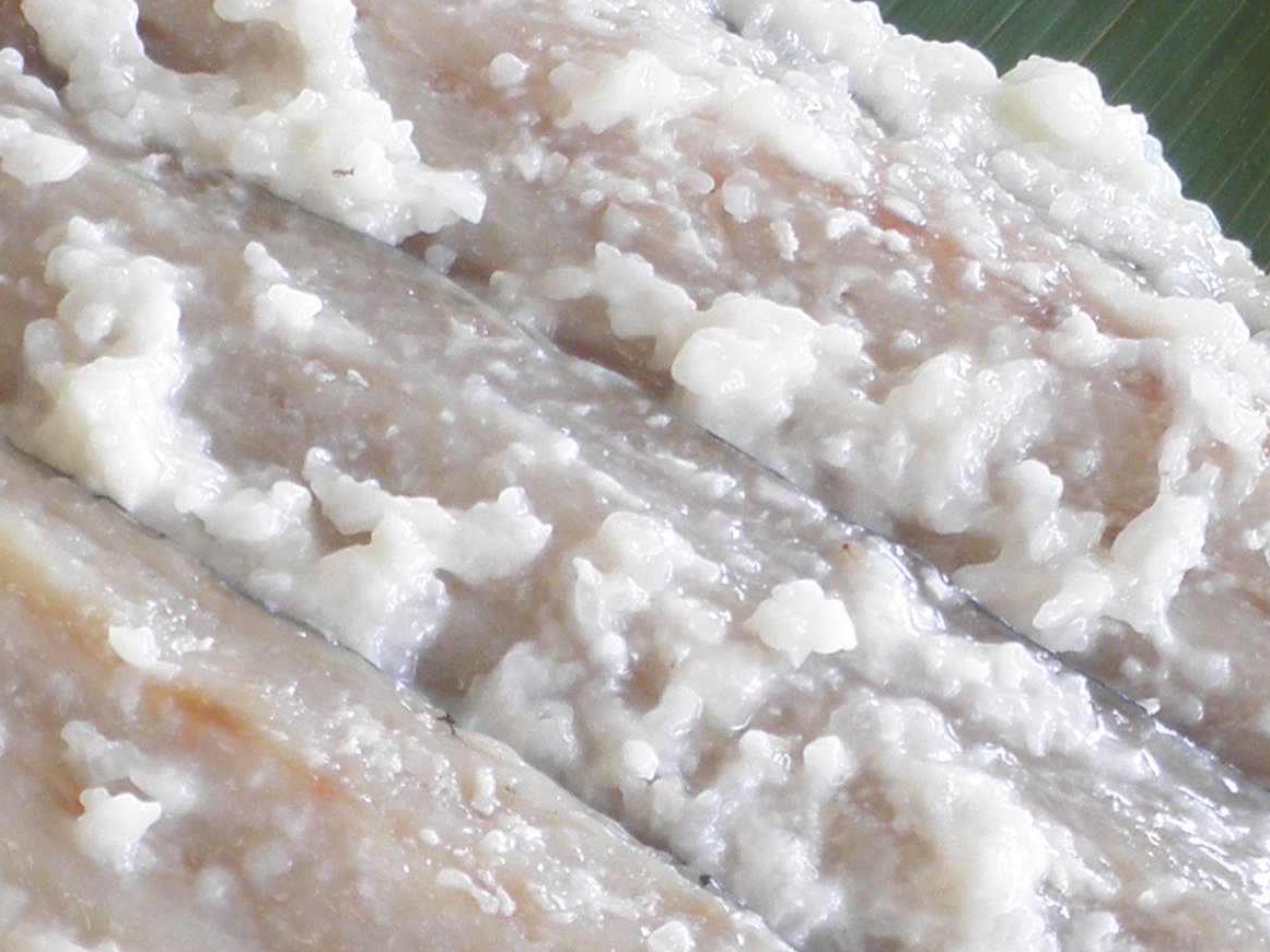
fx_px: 3522
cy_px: 845
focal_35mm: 96
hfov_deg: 20.4
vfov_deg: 15.2
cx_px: 489
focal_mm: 4.7
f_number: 2.8
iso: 64
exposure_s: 1/30
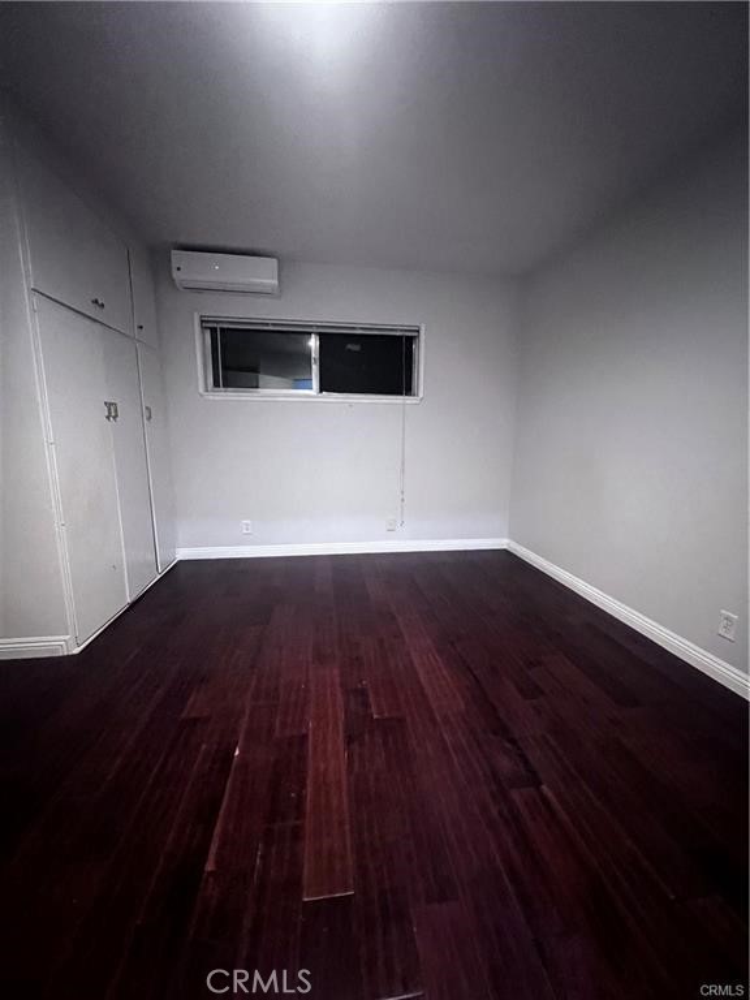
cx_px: 375
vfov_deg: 106.2
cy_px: 500
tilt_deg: -10.1
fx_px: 376
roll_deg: -0.7
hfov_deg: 89.9
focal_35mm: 13
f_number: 1.8
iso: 800
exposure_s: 1/40
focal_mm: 1.57
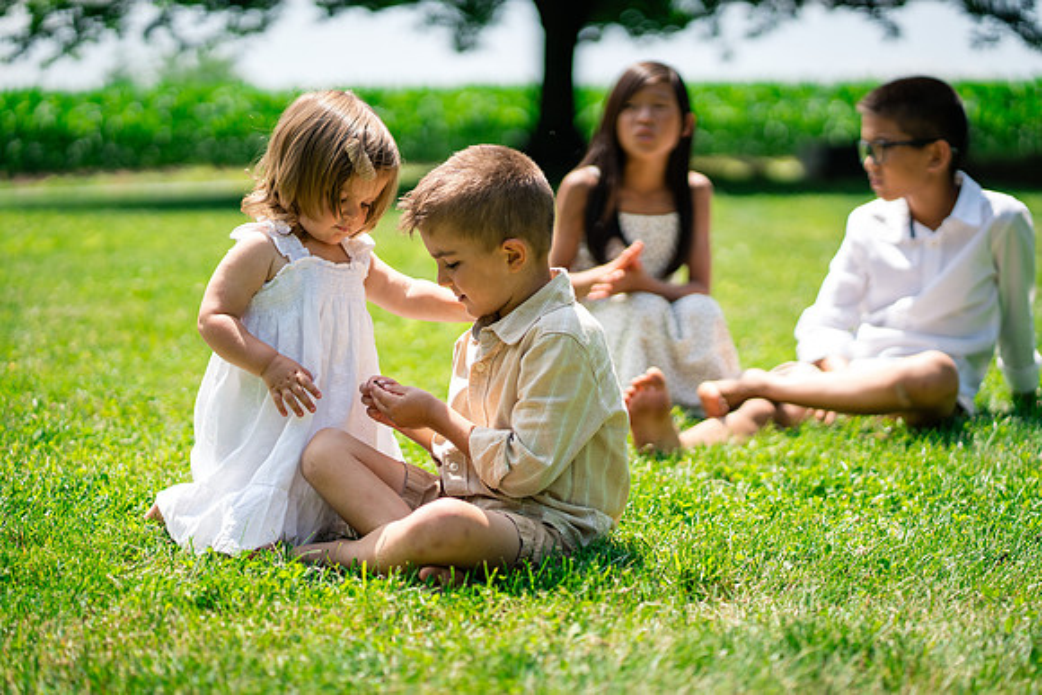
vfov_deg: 16.1
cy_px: 348
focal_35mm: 85
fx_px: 2461
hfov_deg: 23.9
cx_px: 521
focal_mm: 85
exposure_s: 1/6400
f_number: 2
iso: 400
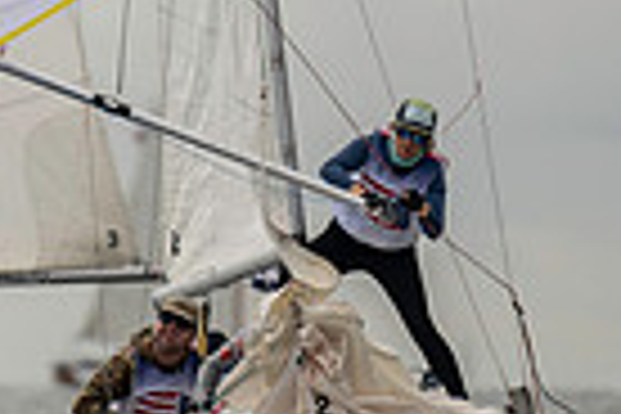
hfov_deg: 1.6
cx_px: 9
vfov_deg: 1.1
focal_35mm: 1265
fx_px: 21820
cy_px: -259
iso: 50
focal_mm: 300
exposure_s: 1/1250
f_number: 4
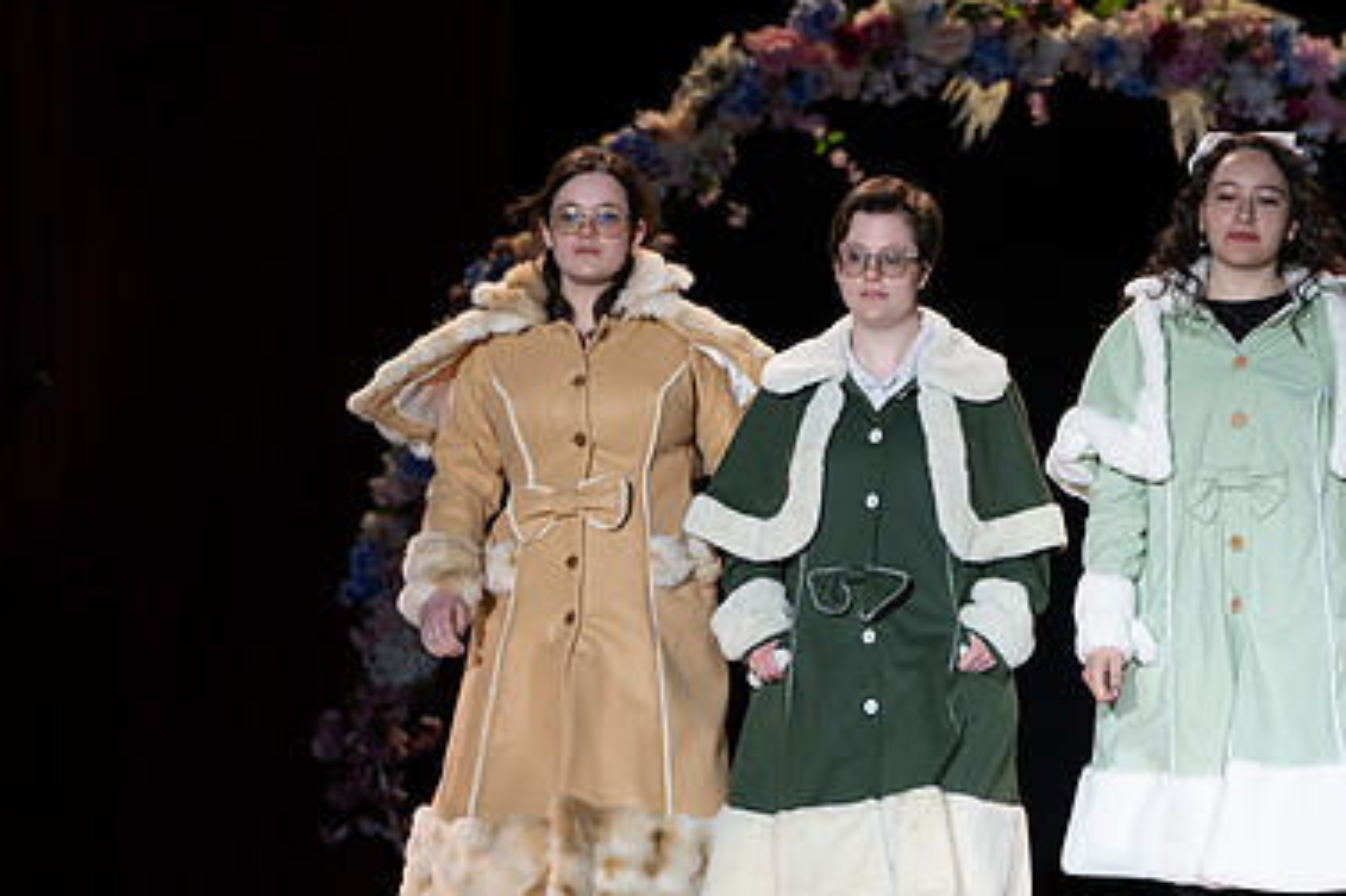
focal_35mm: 266
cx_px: 1072
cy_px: 450
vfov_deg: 5.2
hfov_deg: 7.7
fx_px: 9941
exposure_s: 1/640
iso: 800
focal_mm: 155
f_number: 3.5
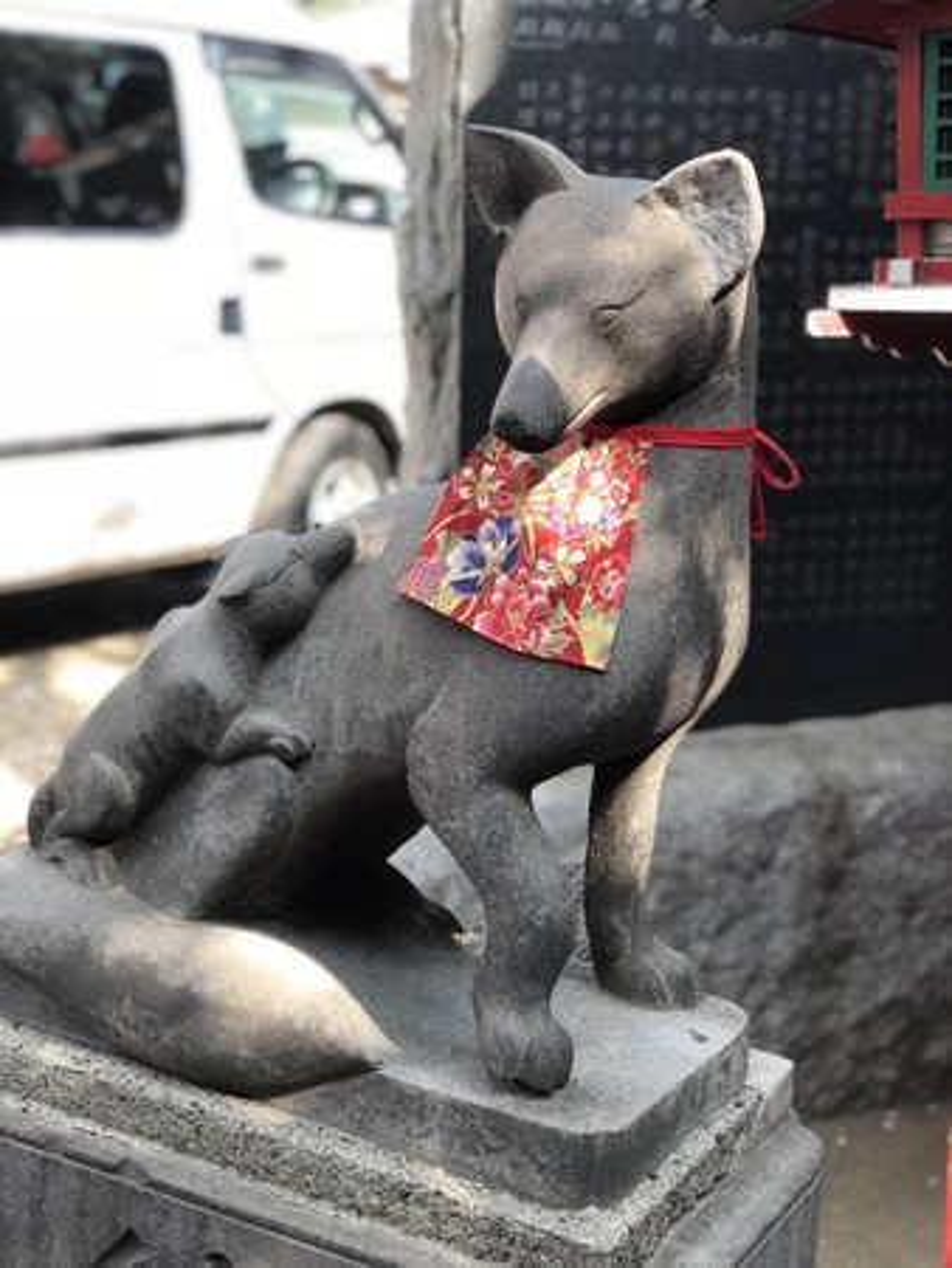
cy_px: 634
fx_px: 2088
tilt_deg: -13.9
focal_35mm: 57
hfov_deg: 25.7
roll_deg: -1.1
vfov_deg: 33.8
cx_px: 476
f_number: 2.8
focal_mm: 6.6
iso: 50
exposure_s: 1/60
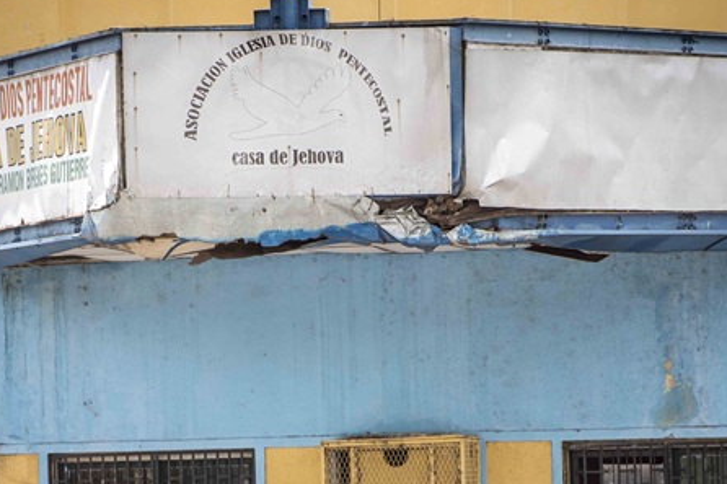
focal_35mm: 323
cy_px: 367
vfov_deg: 4.3
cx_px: 355
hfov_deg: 6.4
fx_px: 6520
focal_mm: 200
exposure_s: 1/250
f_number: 2.8
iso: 50
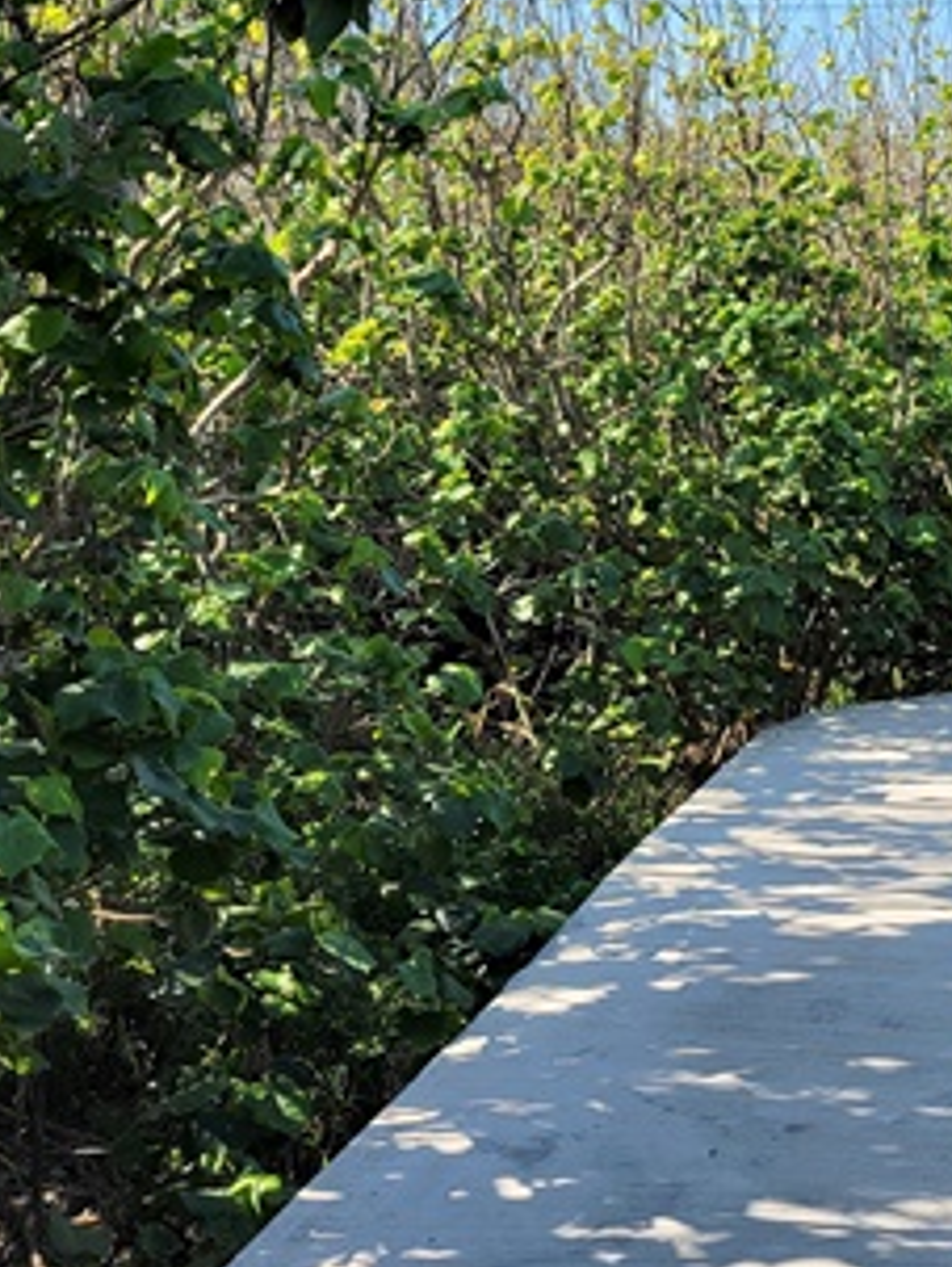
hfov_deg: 25.5
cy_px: 147
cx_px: 826
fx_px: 2051
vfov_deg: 32.7
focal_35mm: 56
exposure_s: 1/1218
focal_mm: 5.4
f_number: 1.8
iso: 40
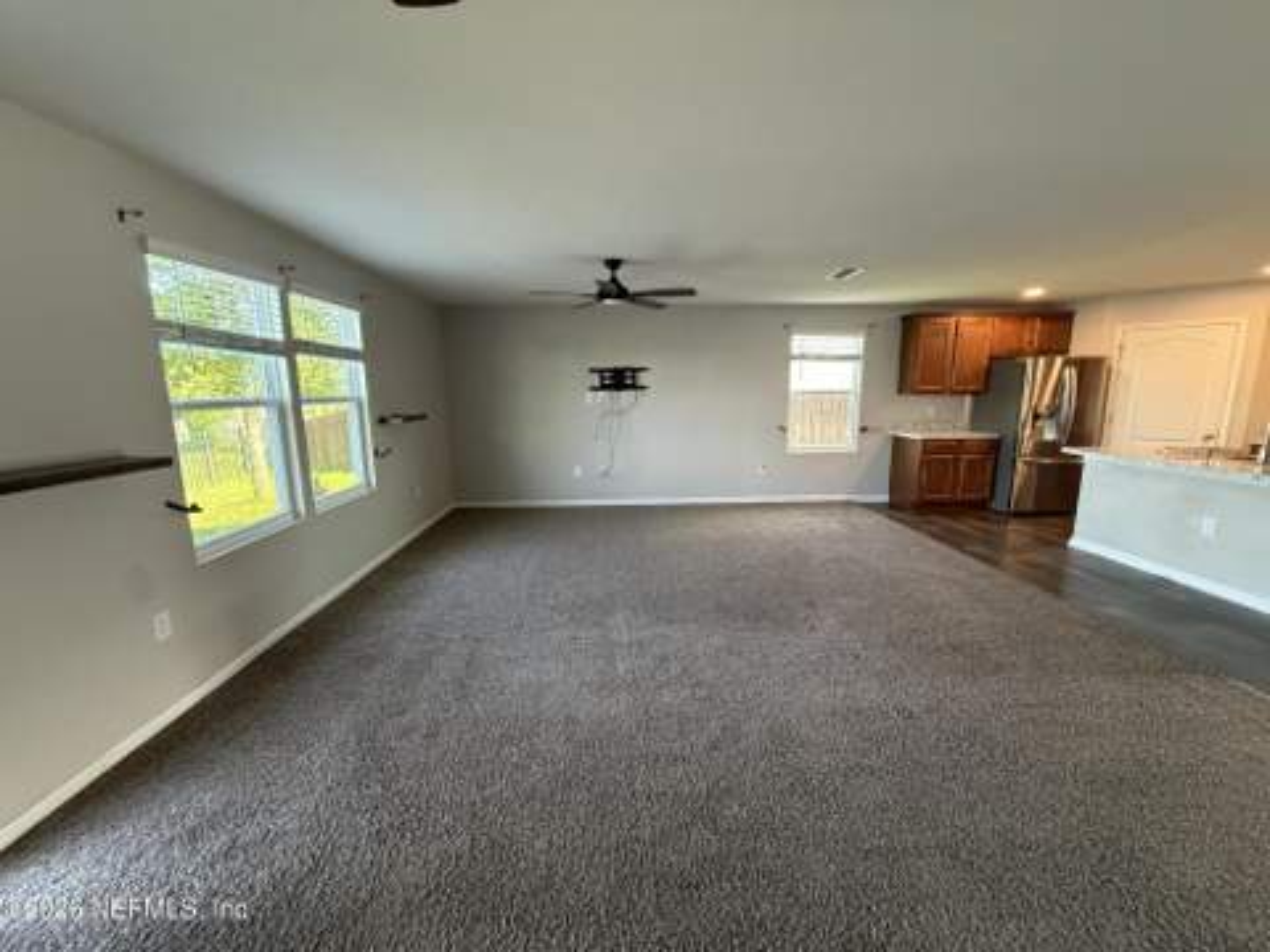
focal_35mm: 14
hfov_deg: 102.1
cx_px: 635
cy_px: 476
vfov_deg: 85.7
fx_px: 514
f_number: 2.2
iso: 640
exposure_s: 1/120
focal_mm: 2.22
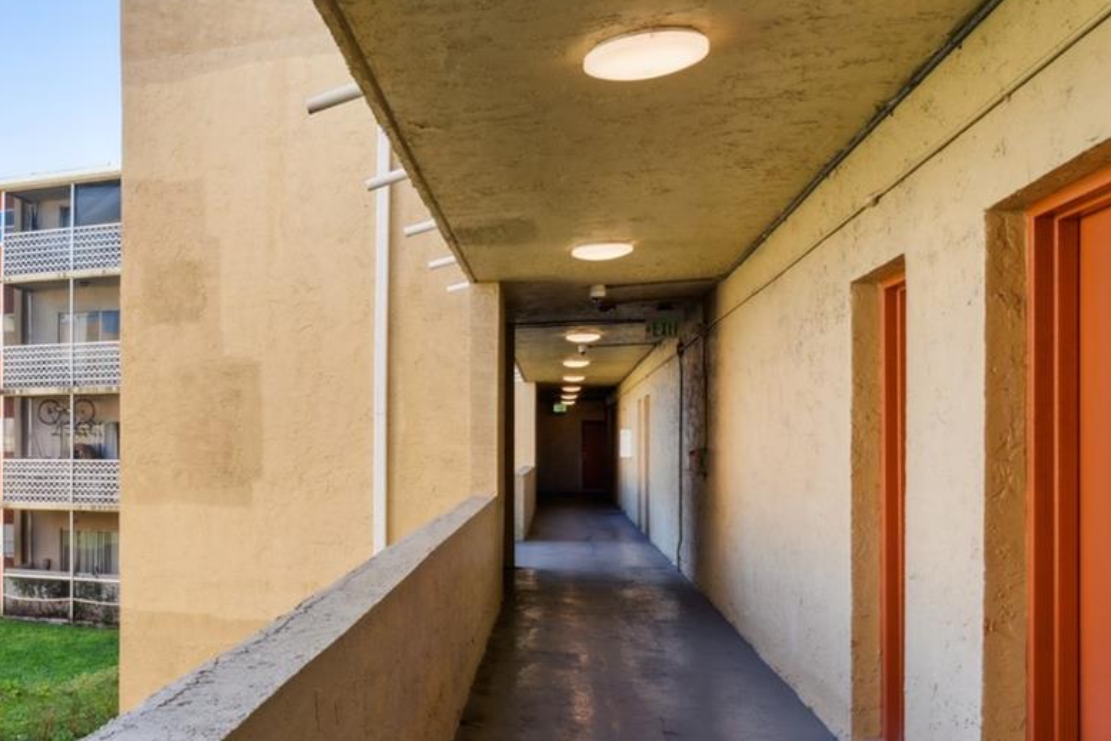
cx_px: 3
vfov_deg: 37.8
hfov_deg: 45.9
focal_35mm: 35
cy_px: 429
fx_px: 1080
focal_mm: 17
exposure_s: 1/10
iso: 100
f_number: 16
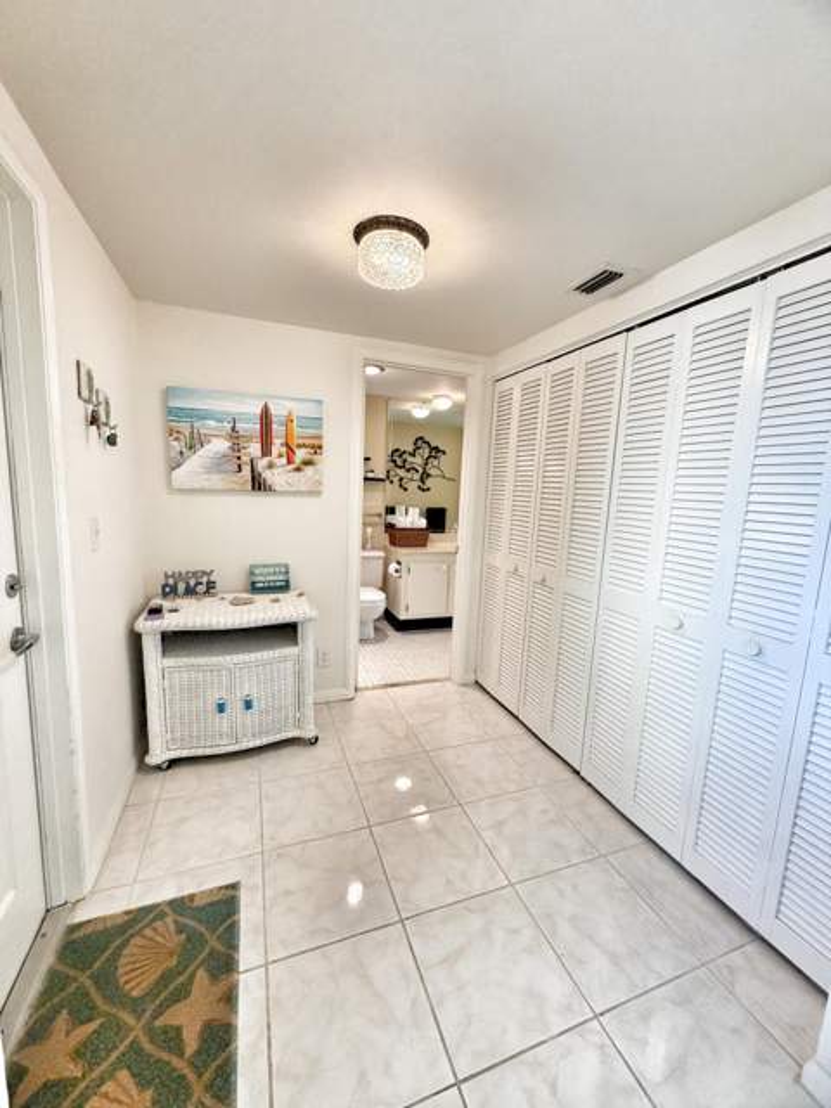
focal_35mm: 14
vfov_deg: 102.1
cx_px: 416
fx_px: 448
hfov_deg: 85.7
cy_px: 554
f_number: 2.2
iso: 200
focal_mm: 2.22
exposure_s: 1/120
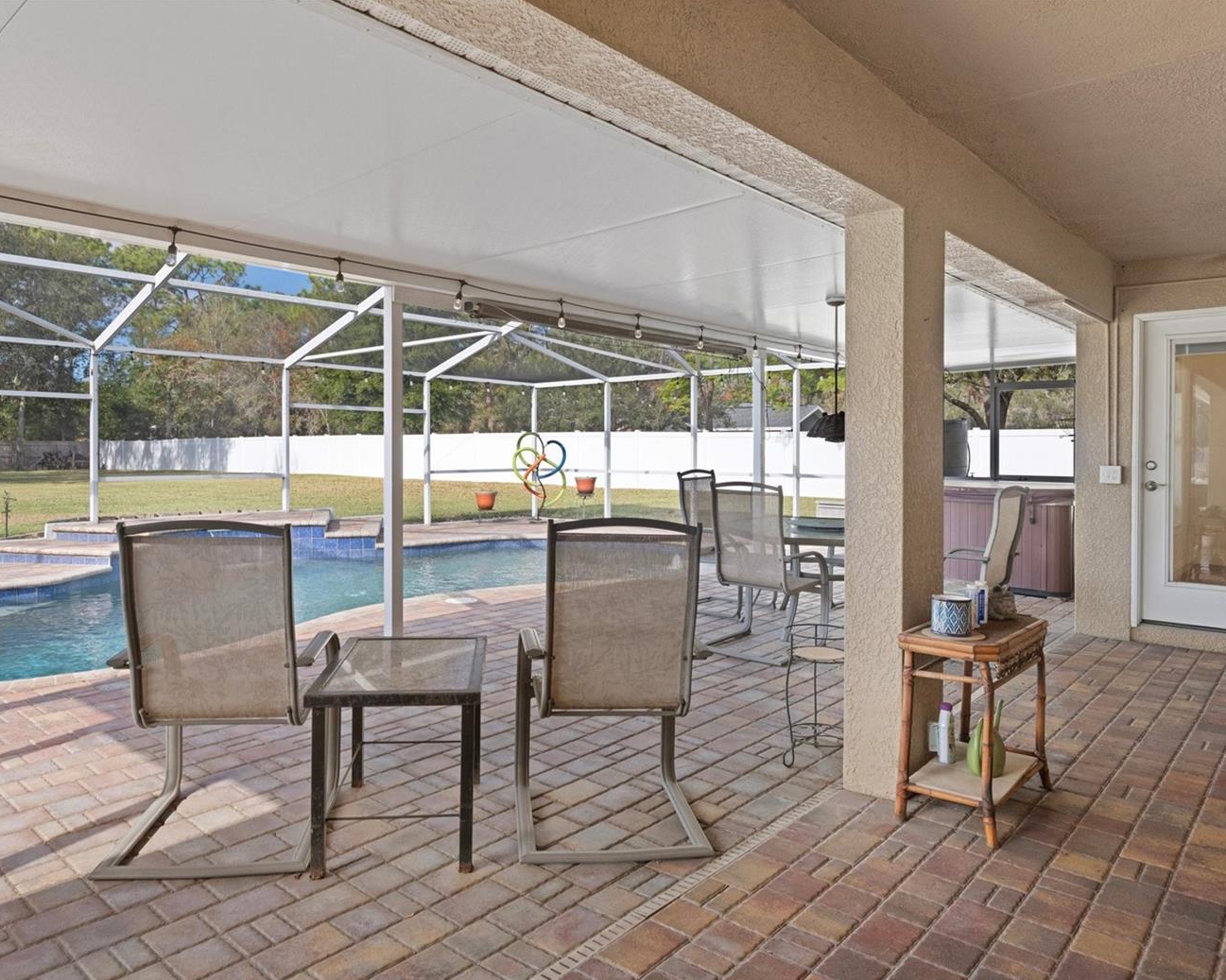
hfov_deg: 73.6
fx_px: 819
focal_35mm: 23
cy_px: 502
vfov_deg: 61.8
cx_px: 601
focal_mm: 13
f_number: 8
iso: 320
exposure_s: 1/6
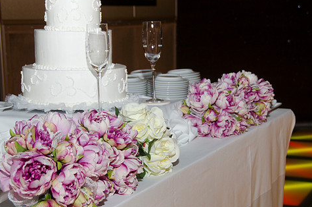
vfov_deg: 17.6
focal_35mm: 77
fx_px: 666
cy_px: 119
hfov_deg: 26.4
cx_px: 151
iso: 400
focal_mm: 42
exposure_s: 1/60
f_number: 5.6
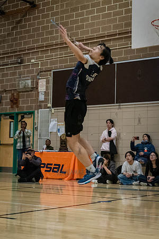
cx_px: 96
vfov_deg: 30.4
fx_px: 439
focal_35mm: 66
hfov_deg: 20.5
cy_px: 120
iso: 8000
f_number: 3.5
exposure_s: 1/400
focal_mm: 44
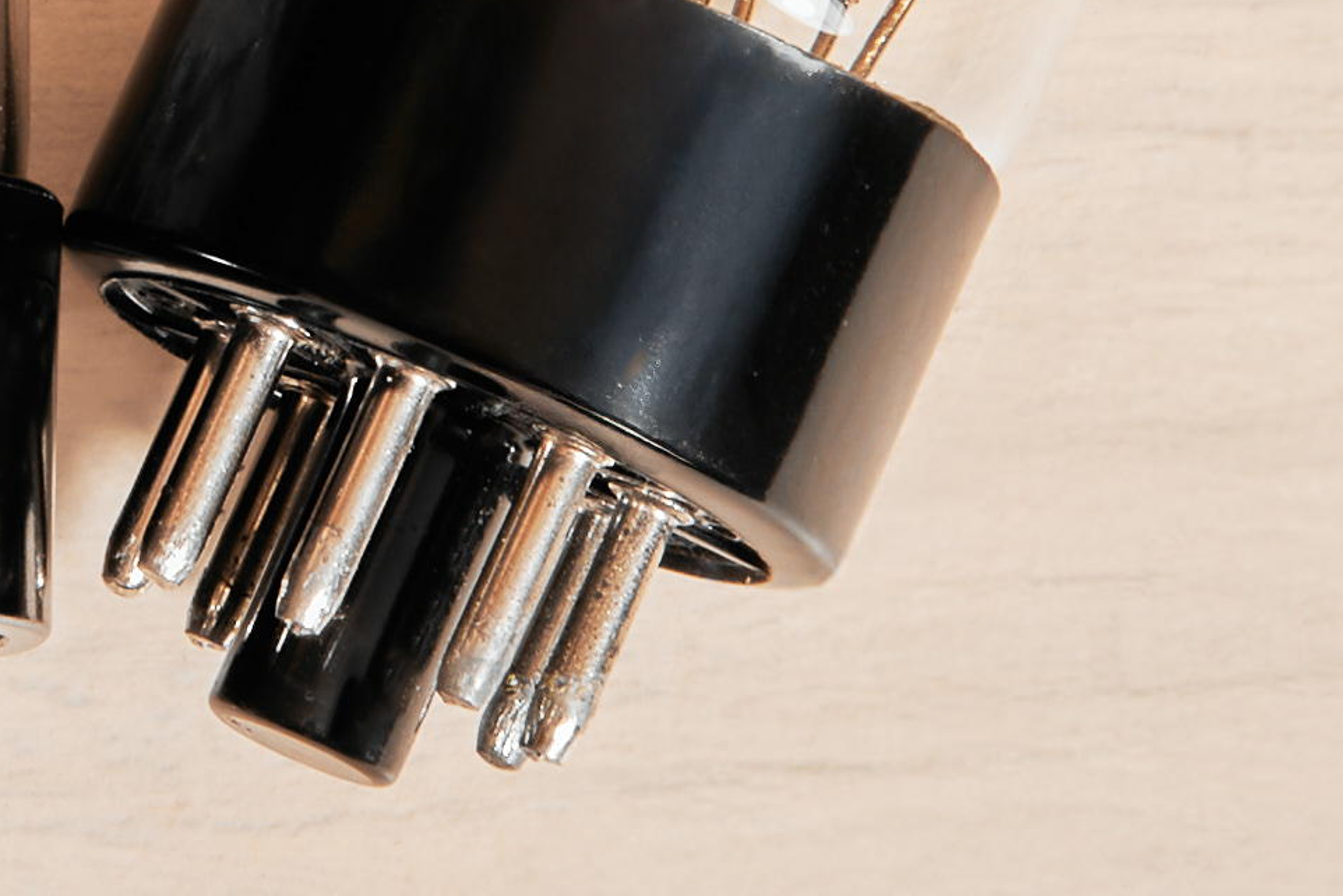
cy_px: 52
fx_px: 11791
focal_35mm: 316
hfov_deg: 6.5
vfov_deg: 4.3
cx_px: 55
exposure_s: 1/125
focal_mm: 52
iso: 50
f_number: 14
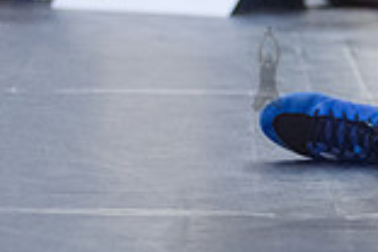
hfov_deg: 5.3
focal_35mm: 387
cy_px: -73
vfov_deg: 3.5
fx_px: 4063
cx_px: 673
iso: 8000
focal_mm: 92
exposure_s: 1/160
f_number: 3.2
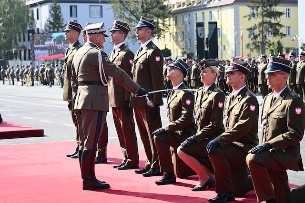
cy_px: 102
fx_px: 720
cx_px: 152
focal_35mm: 85
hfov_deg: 23.9
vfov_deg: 16.1
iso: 200
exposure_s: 1/250
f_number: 6.3
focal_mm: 85
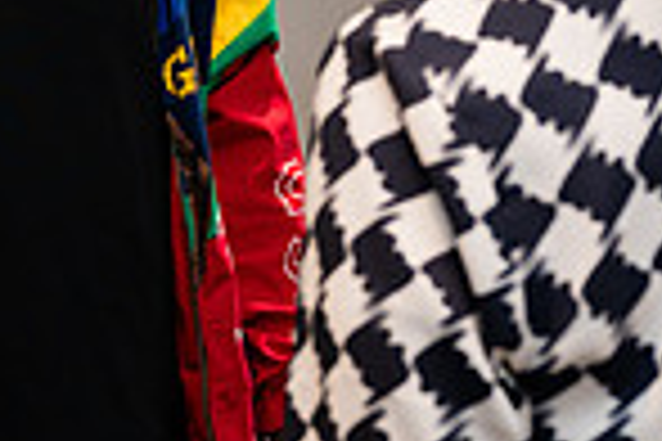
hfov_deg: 11.9
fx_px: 3181
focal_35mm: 173
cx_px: 206
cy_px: -84
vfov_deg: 7.9
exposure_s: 1/160
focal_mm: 42
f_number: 4
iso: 640
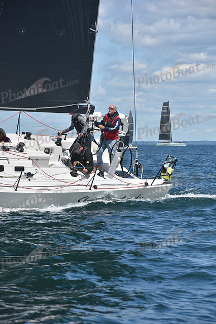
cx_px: 108
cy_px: 162
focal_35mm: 200
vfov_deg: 10.3
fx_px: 1799
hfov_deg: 6.9
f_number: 10
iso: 250
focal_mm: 200
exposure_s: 1/800
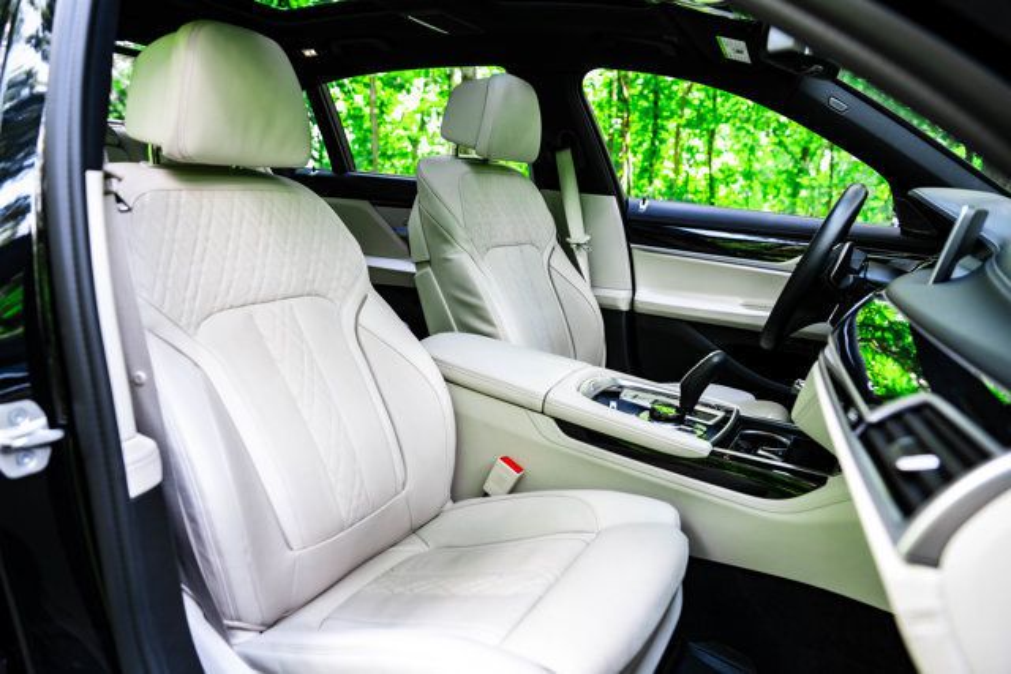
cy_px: 337
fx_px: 730
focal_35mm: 26
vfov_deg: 49.6
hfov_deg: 69.4
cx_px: 506
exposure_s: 1/250
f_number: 3.5
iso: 1000
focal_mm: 26
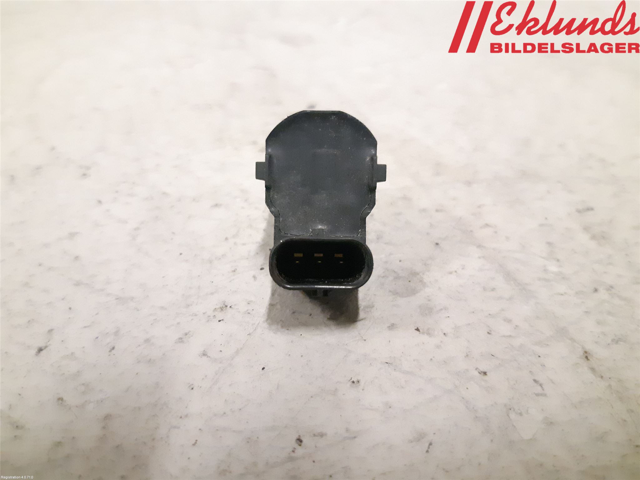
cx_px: 320
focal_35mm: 26
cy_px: 240
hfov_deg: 67.3
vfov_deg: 53.1
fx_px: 481
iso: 800
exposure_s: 1/100
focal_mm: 3.93
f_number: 1.7
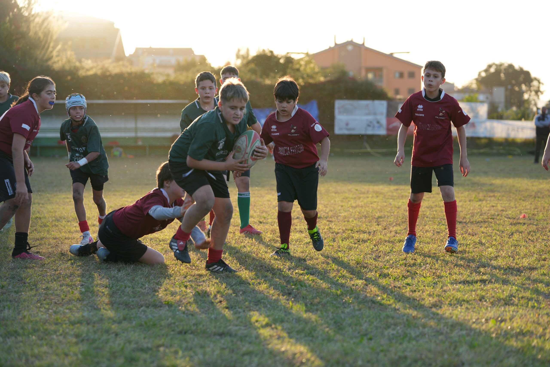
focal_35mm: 104
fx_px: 1589
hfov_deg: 19.6
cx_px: 275
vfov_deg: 13.2
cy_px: 184
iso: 160
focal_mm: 104
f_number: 3.5
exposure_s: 1/320
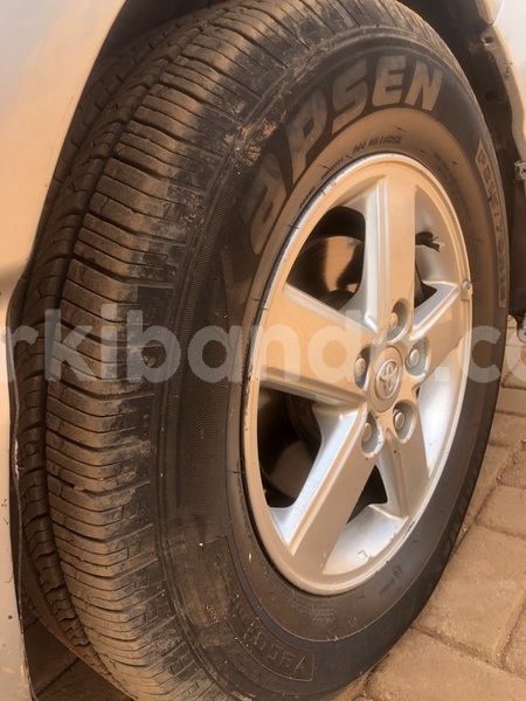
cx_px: 263
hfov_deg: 49.7
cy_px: 350
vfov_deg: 63.4
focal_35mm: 28
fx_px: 567
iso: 20
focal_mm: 3.99
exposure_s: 1/298
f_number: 1.8
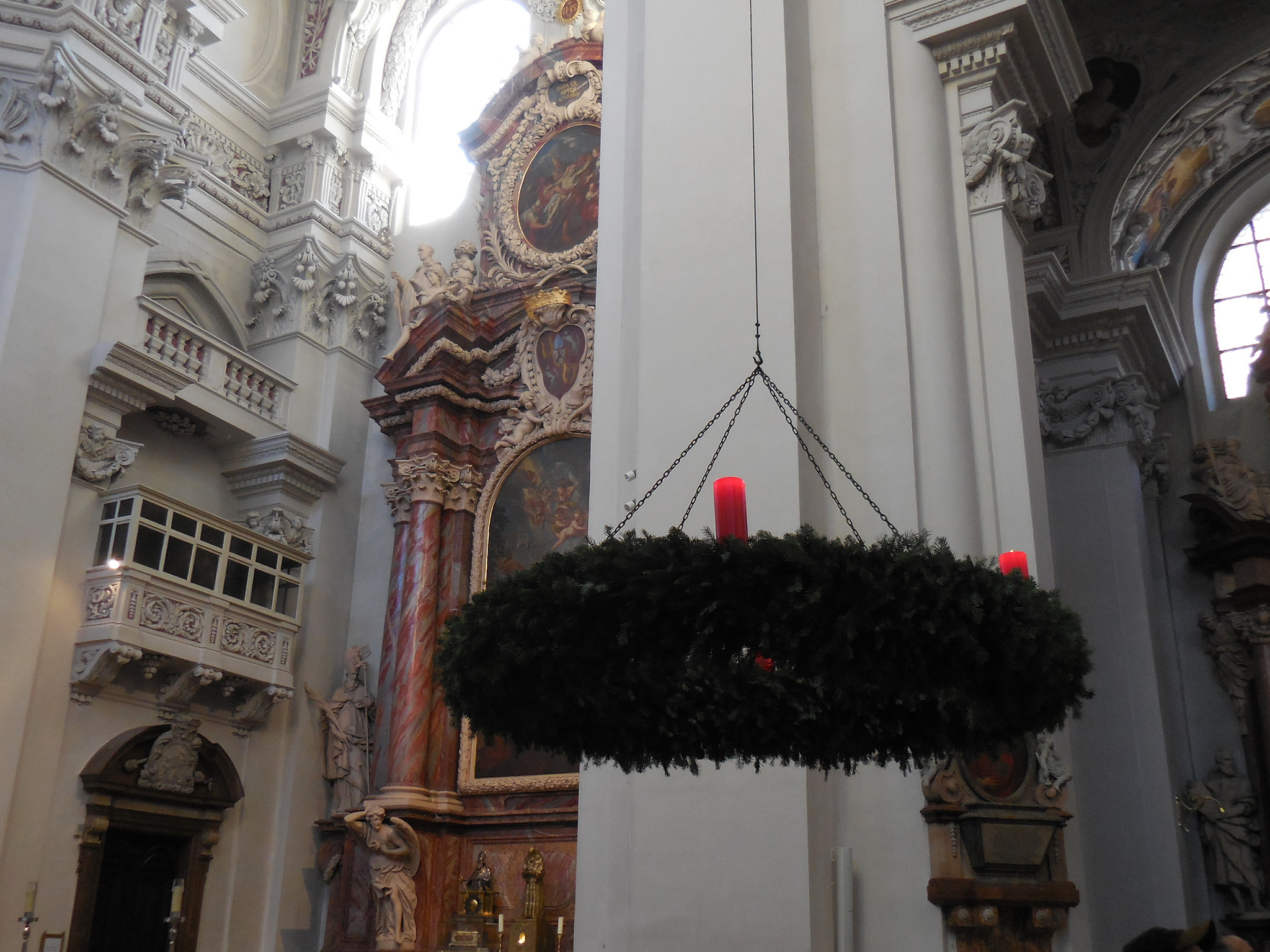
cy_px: 476
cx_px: 635
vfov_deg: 42.9
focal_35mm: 33
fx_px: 1211
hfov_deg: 55.4
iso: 320
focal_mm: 5.9
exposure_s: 1/30
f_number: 3.7
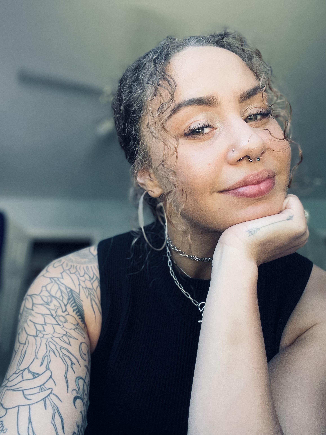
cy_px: 218
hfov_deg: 46.8
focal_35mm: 30
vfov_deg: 60.0
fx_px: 377
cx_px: 163
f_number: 2.2
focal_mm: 2.71
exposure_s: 1/60
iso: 320
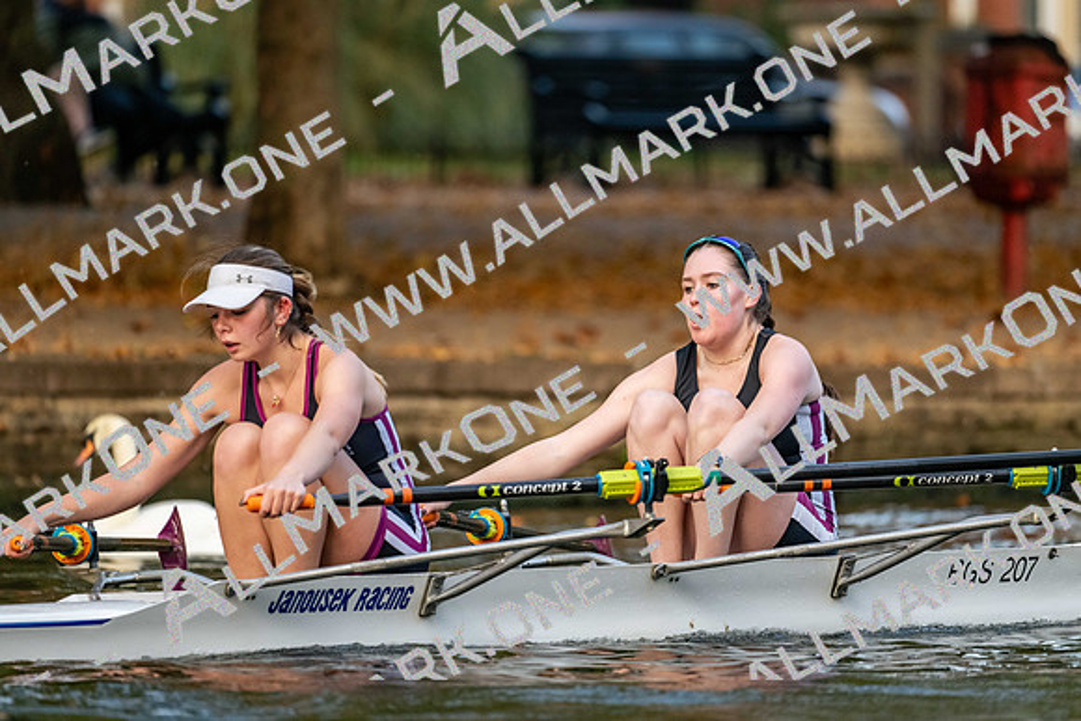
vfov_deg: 3.4
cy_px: 360
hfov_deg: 5.2
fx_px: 12013
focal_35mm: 400
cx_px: 540
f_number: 4.5
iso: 3200
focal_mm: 400
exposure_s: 1/2500
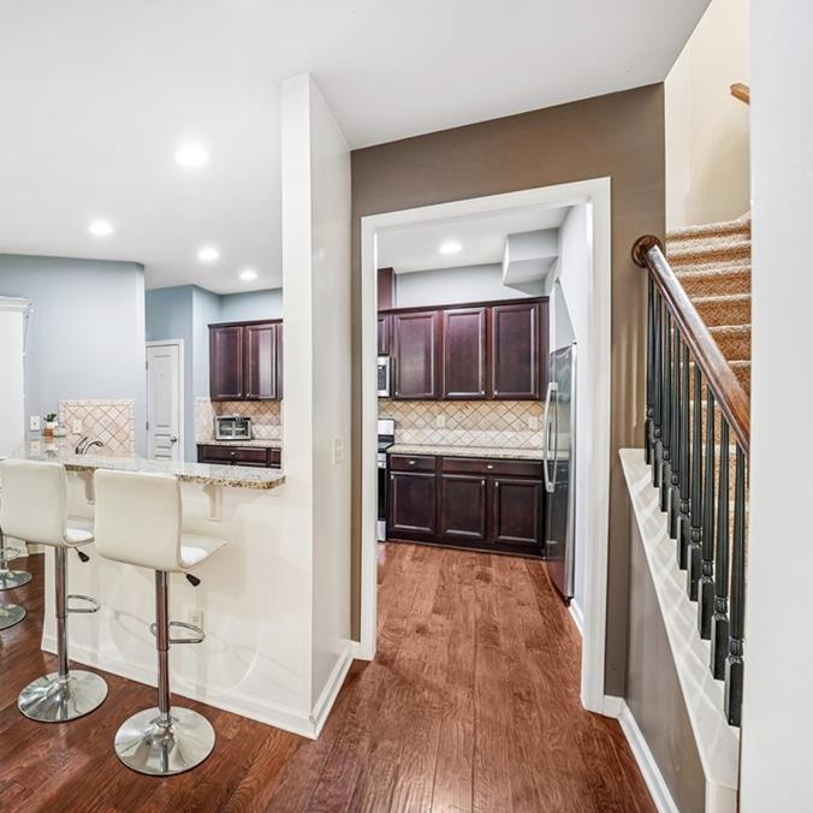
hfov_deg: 74.8
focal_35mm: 18
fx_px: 478
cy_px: 407
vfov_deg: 80.7
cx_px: 202
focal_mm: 14
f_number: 8
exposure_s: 1/3.33
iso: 320
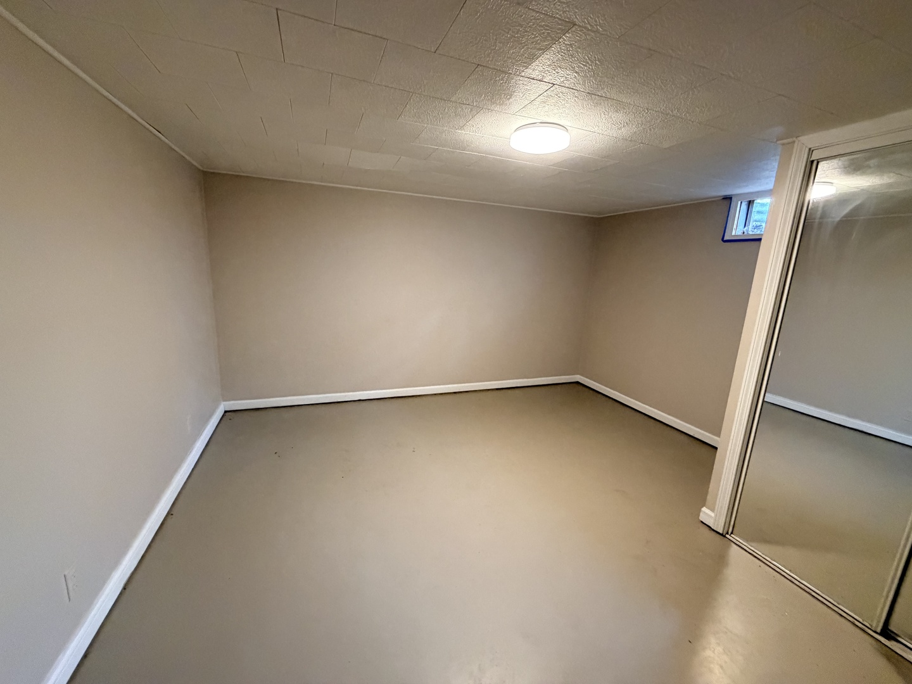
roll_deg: -2.6
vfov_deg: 85.7
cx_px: 456
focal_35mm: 14
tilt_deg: -12.3
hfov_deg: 102.1
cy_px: 342
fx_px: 369
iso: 640
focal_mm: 2.22
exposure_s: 1/60
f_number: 2.2
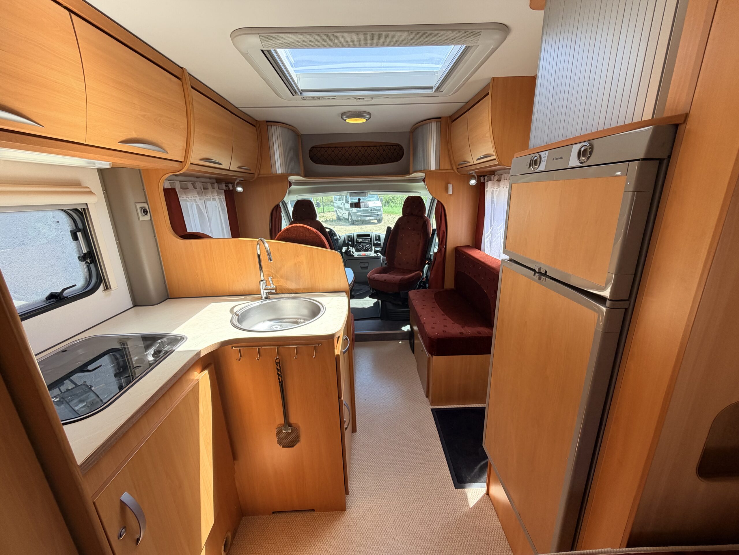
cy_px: 278
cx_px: 370
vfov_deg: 85.7
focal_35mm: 14
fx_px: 299
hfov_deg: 102.1
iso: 50
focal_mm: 2.22
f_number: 2.2
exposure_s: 1/208
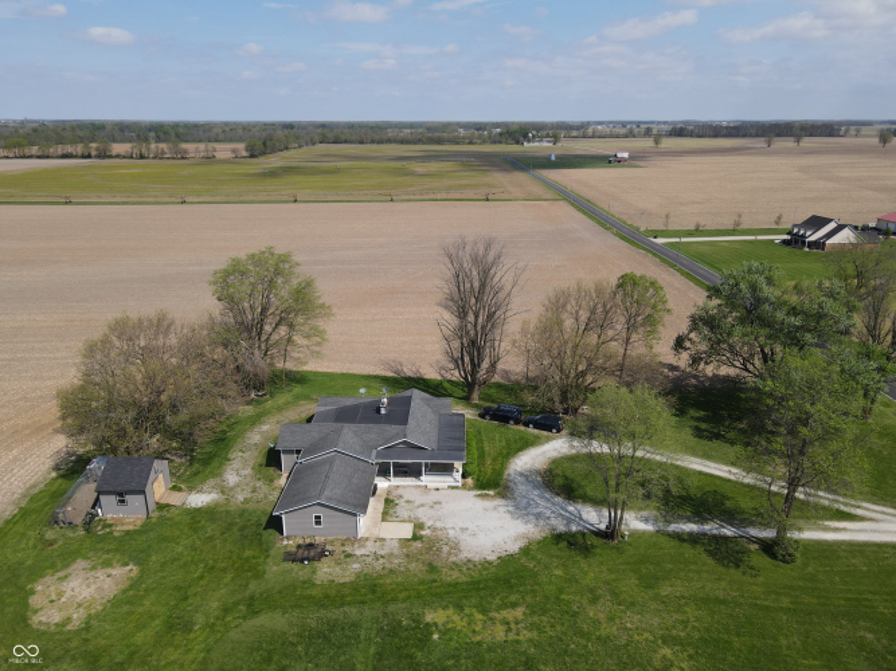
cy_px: 336
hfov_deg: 71.6
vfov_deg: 56.8
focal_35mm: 24
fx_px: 621
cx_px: 448
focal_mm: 4.5
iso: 100
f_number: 2.8
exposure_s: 1/800
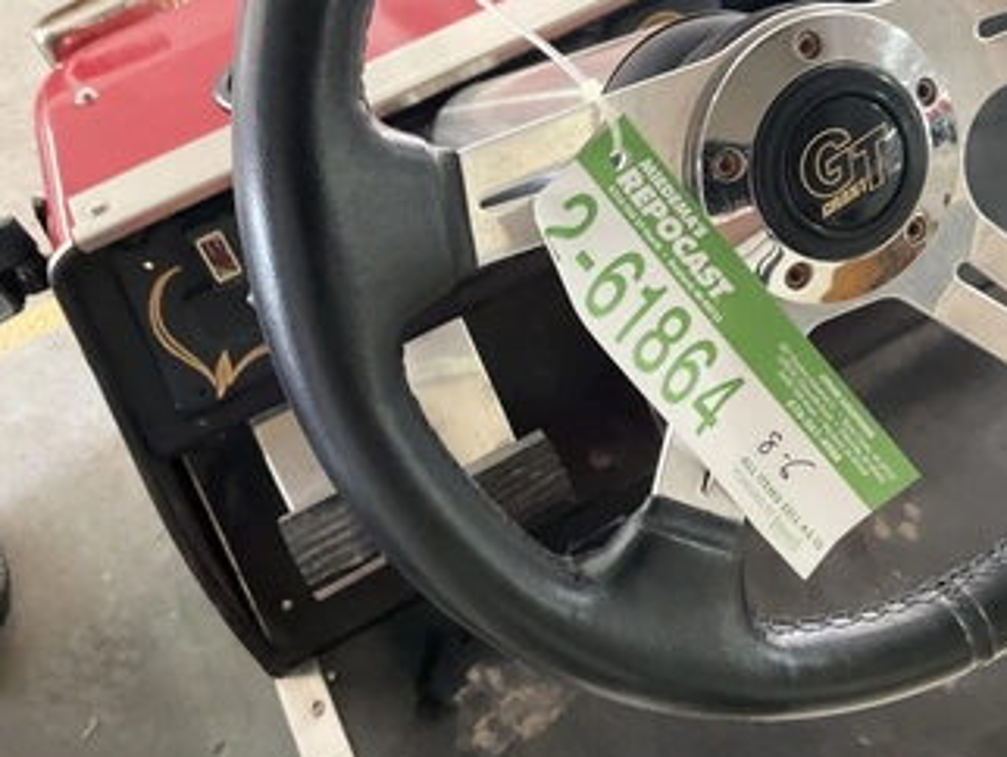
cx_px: 550
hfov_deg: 51.2
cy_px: 344
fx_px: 1048
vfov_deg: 39.7
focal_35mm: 36
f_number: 1.8
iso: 250
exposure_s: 1/40
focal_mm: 3
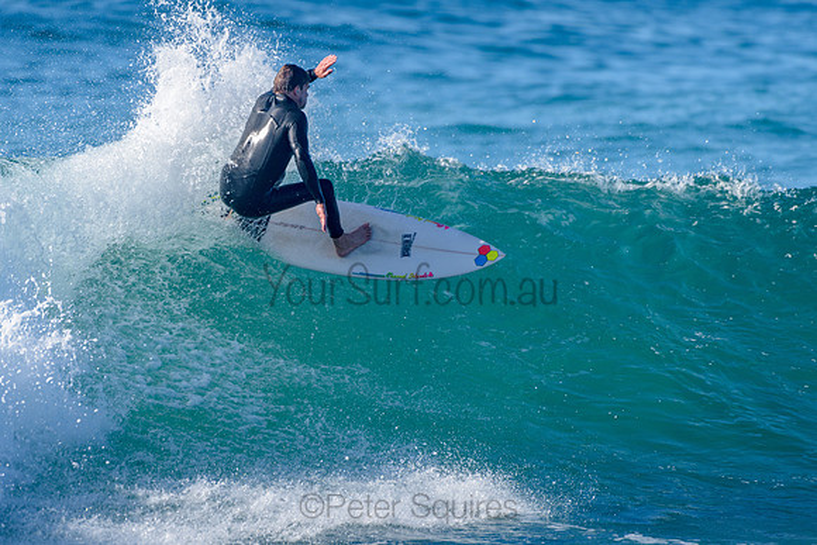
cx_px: 361
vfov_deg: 2.2
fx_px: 13910
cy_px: 228
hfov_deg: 3.4
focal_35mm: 613
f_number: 5.6
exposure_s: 1/2000
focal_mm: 500
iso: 220
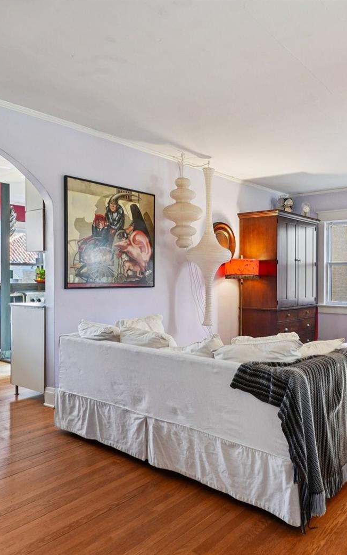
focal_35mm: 26
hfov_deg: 46.0
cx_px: 266
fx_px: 390
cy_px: 280
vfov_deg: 70.9
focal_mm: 11
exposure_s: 1/10
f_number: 8
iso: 400
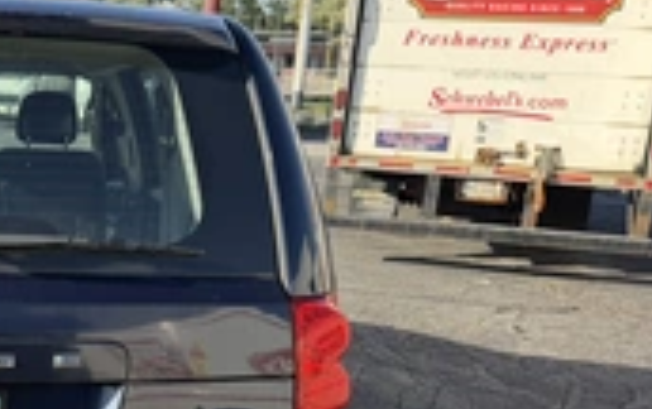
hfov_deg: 31.4
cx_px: -30
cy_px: 341
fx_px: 1050
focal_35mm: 59
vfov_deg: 21.7
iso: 100
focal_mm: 6.76
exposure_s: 1/2110
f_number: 1.78
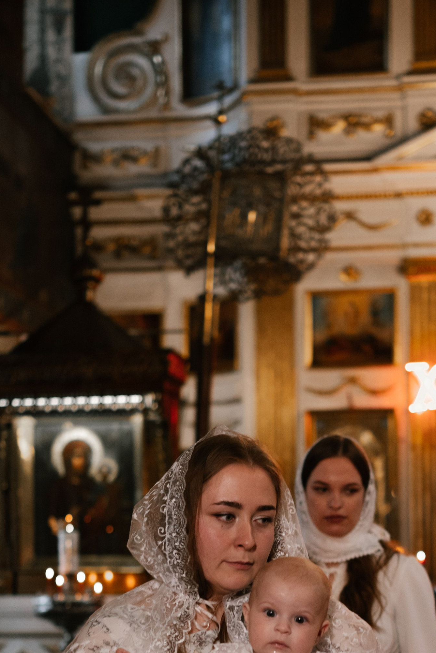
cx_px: 286
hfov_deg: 20.3
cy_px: 534
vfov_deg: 29.3
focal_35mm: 67
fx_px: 1216
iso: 800
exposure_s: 1/250
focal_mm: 35
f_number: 1.8
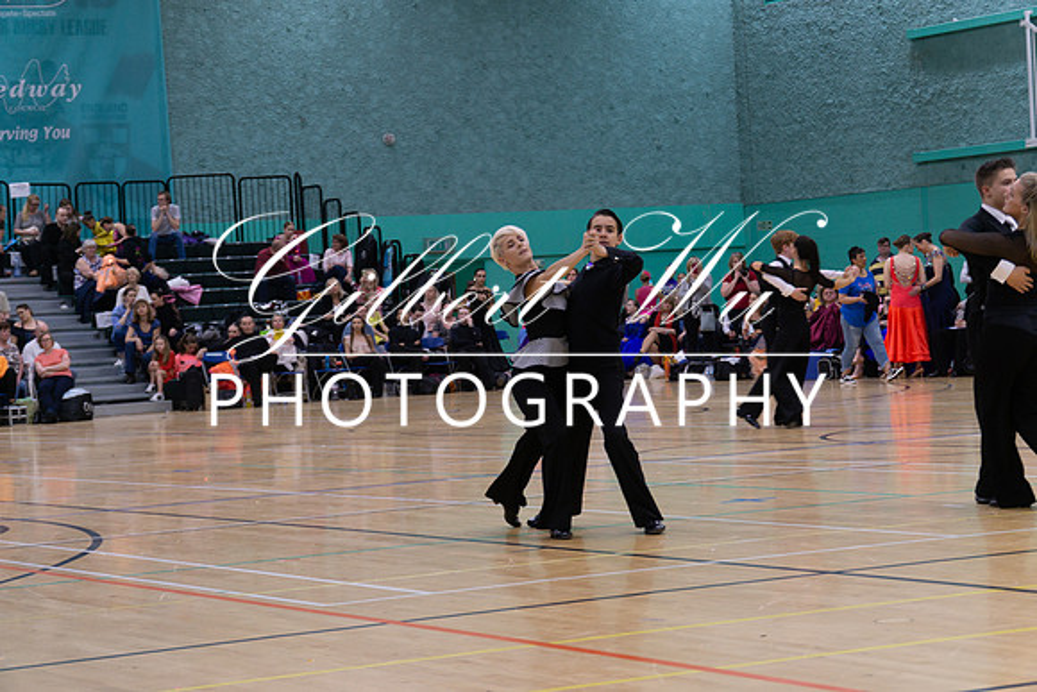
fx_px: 2636
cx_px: 518
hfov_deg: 22.3
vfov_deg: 15.0
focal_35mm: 92
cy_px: 346
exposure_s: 1/100
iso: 500
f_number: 4
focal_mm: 61
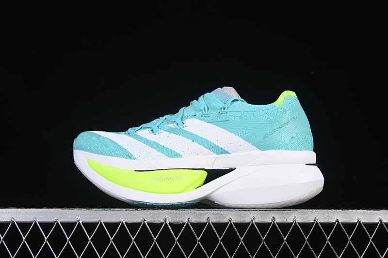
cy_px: 129
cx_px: 194
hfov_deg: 27.0
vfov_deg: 18.2
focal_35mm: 75
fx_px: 808
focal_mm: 50
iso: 160
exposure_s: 1/80
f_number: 8
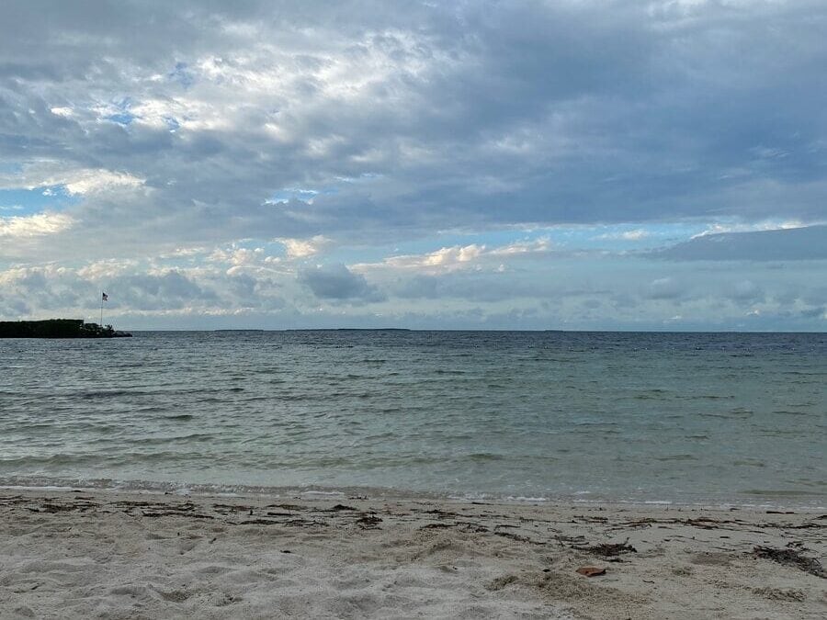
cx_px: 414
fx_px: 621
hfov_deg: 67.3
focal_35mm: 26
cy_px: 310
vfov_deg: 53.1
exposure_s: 1/1429
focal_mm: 4.25
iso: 32
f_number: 1.8
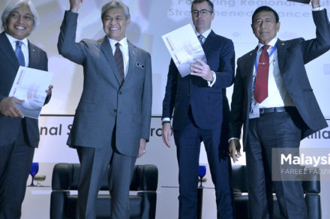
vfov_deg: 27.9
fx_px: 439
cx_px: 201
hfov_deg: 40.9
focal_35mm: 48
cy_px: 81
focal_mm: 31
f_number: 5
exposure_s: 1/400
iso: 2000
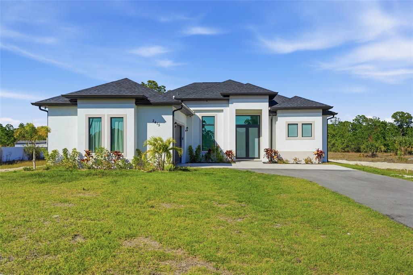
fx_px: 401
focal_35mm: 35
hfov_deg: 54.4
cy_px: 138
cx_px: 206
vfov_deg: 37.8
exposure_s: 1/6400
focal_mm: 35
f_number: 9
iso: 400
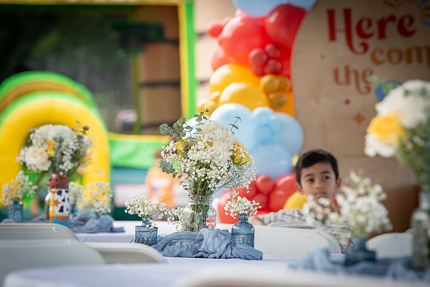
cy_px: 151
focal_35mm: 211
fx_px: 2519
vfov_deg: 6.5
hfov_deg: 9.8
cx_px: 203
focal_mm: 200
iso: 100
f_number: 6.3
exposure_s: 1/125
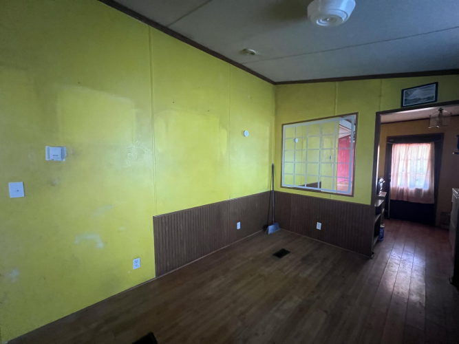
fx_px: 172
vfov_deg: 89.9
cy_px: 172
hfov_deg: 106.2
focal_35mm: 13
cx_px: 230
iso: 1000
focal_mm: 1.57
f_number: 1.8
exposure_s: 1/46
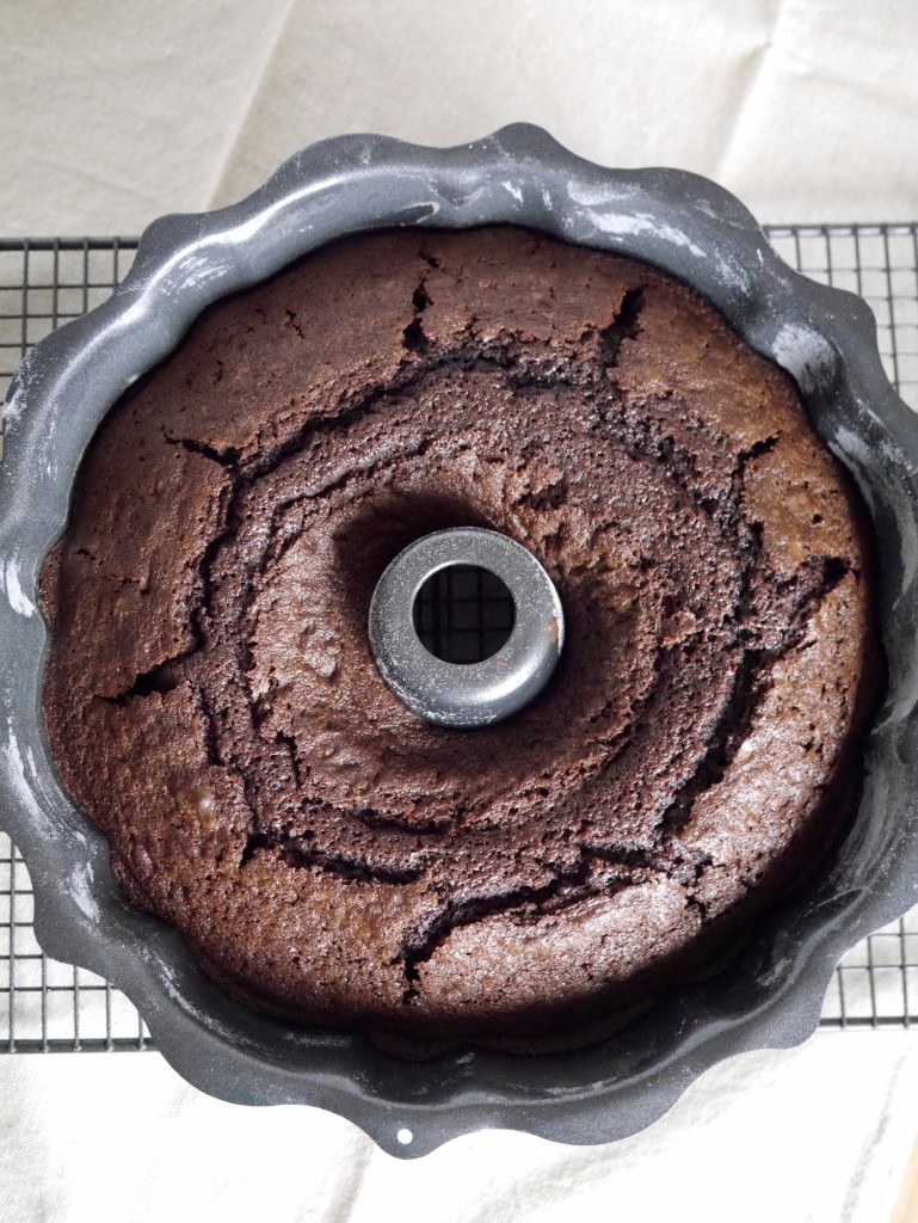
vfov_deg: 44.8
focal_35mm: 42
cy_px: 612
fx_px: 1484
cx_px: 459
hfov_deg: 34.4
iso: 3200
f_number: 4.6
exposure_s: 1/13
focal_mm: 21
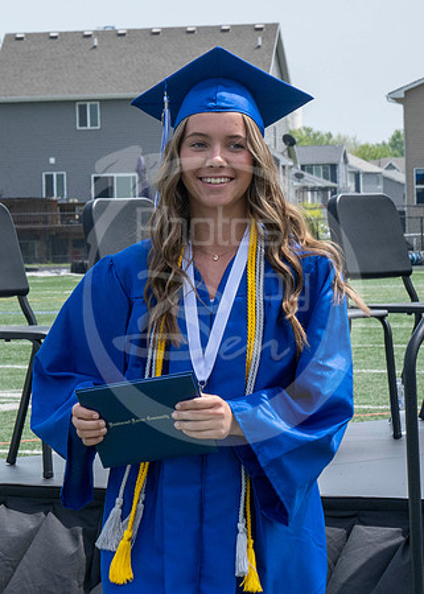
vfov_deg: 9.6
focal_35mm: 209
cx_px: -36
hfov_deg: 6.8
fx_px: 3534
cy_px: 253
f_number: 13
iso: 200
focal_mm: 70
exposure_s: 1/250
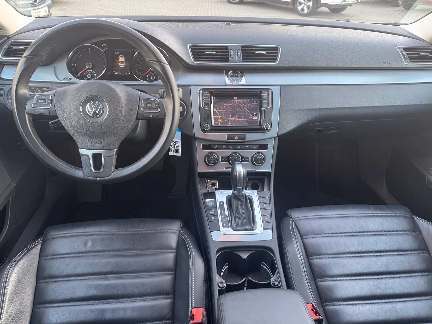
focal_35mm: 24
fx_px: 300
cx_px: 216
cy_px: 162
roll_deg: -3.8
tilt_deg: -33.8
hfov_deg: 71.6
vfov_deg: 56.8
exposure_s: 1/56
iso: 250
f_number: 1.78
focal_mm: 6.76
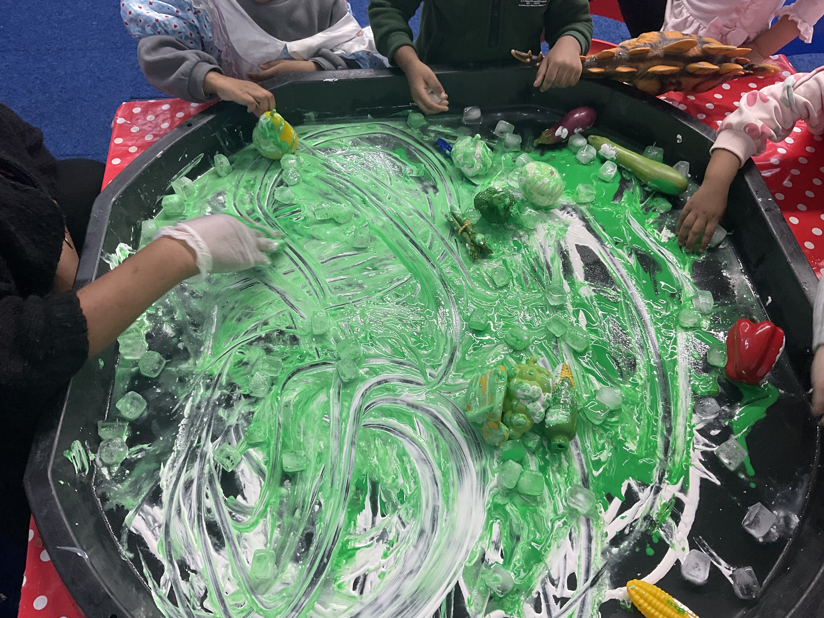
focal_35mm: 29
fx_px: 690
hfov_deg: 61.7
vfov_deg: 48.2
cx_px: 412
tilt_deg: -54.7
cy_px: 309
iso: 50
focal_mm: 3
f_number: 1.8
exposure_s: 1/50
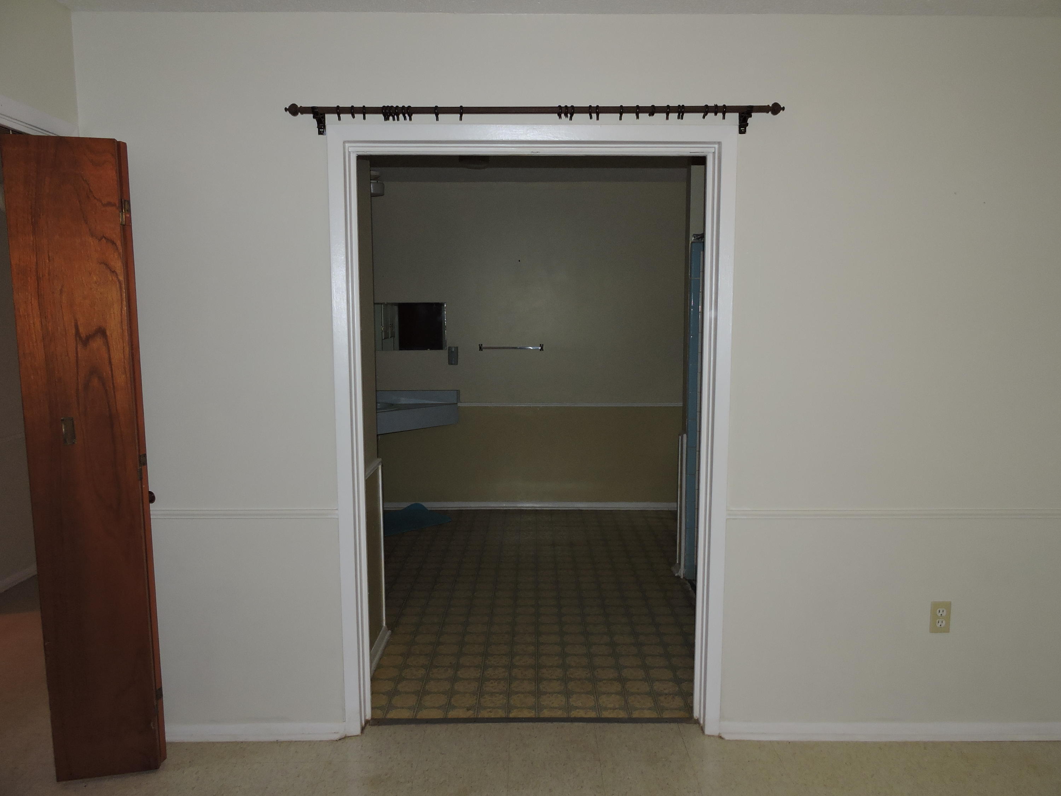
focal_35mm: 24
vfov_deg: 56.8
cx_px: 530
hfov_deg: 71.6
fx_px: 736
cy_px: 398
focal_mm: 4.3
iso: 200
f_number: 3.3
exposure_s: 1/30
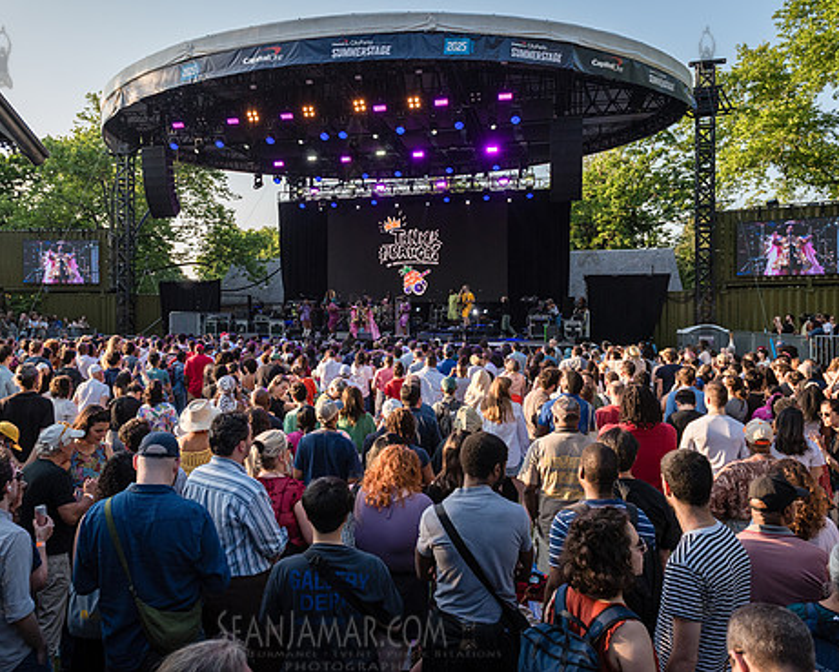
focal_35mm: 29
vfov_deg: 50.0
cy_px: 321
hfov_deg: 60.1
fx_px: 720
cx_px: 353
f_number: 4
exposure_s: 1/1250
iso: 800
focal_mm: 24
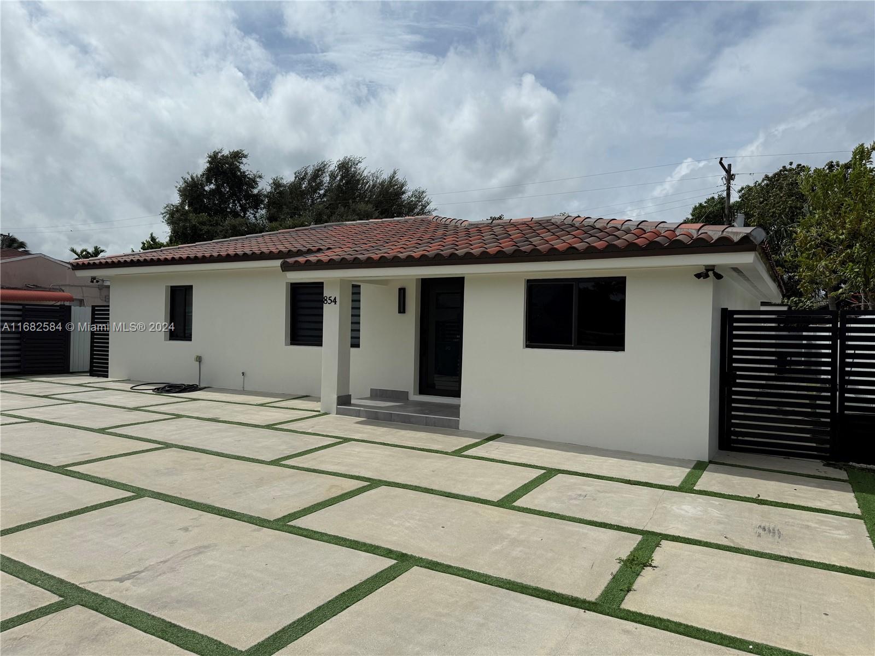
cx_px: 438
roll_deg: -0.7
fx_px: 607
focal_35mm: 24
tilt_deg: +0.1
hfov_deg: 71.6
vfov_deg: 56.8
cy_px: 328
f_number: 1.78
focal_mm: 6.76
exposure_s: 1/14286
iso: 64
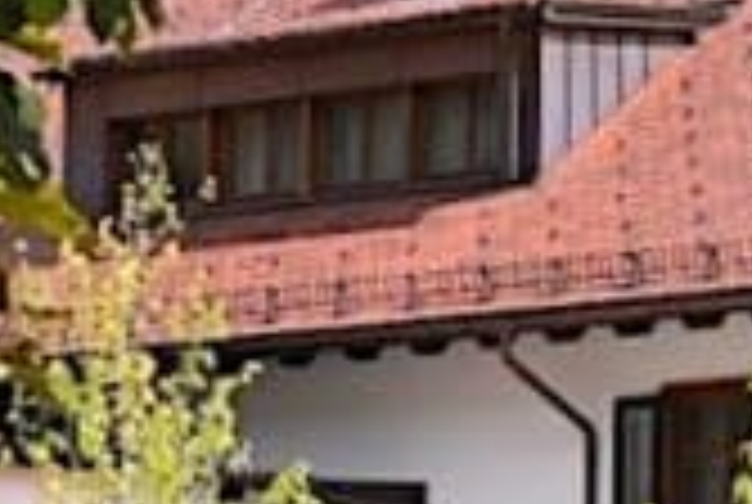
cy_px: 346
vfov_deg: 5.4
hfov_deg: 7.8
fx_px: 5378
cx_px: 1144
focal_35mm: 257
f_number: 6.3
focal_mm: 42
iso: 100
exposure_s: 1/320
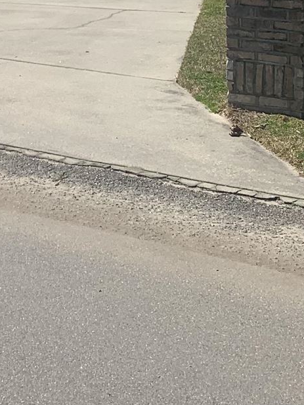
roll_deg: +1.5
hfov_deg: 14.8
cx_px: -45
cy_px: -131
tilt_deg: +0.9
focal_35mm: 97
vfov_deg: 18.7
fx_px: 1137
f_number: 1.8
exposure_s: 1/2755
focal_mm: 4.25
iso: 25
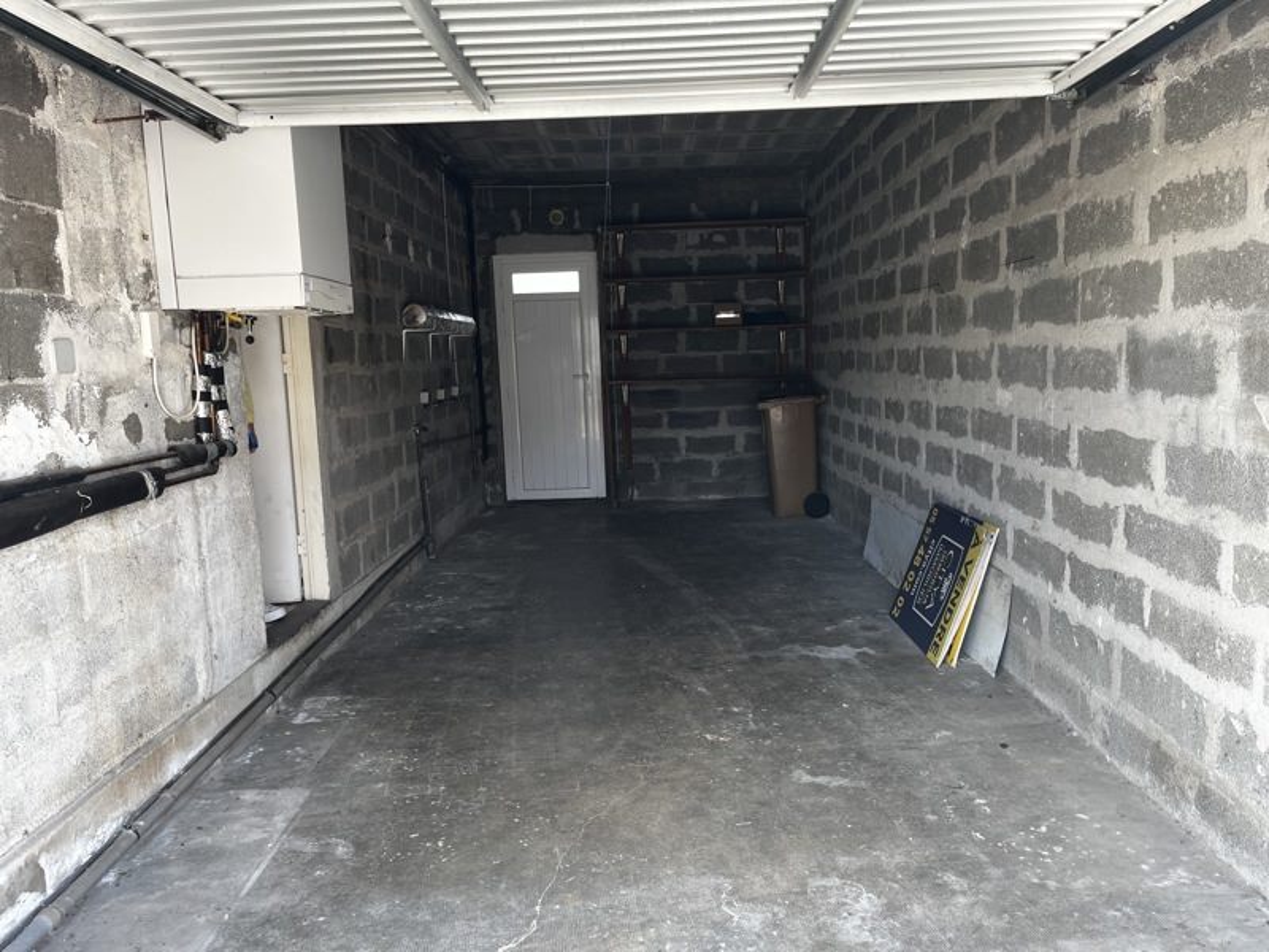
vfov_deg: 53.1
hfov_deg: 67.3
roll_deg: +2.2
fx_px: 953
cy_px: 476
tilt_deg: -7.1
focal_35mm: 26
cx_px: 634
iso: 40
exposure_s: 1/290
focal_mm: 5.1
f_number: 1.6
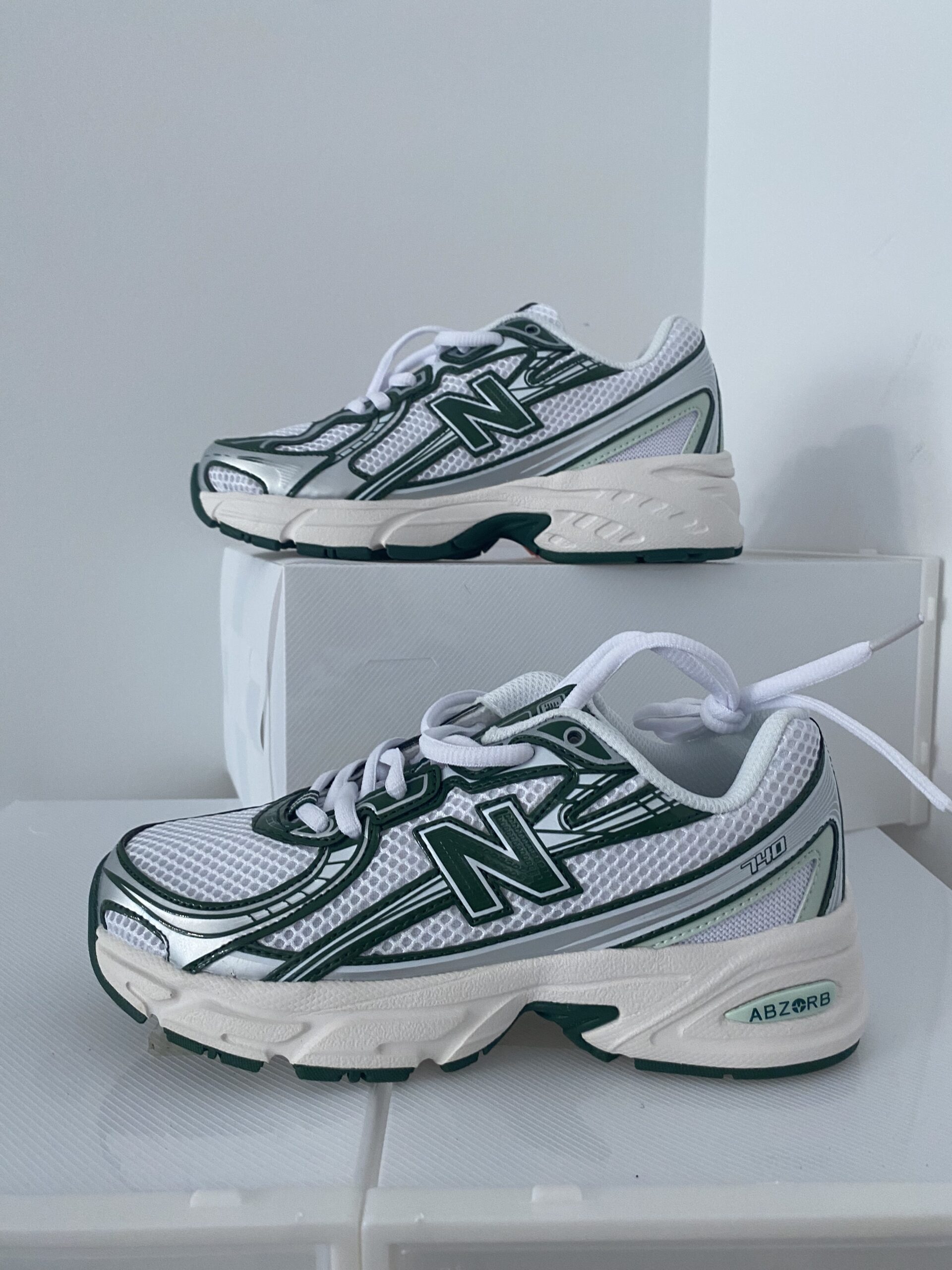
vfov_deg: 67.3
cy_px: 635
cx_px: 476
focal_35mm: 26
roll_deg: +0.4
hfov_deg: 53.1
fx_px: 953
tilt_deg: -5.4
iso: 125
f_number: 1.8
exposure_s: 1/50
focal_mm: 4.25
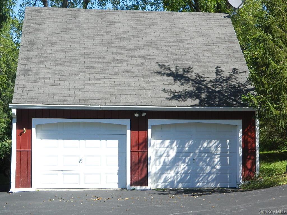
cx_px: 144
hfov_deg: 27.8
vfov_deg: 21.0
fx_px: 580
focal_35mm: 70
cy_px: 108
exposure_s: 1/400
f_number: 4
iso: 110
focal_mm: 12.6
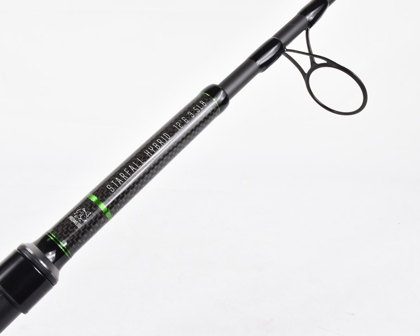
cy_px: 179
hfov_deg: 49.0
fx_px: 460
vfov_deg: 40.1
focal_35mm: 37
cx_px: 182
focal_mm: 20
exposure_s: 1/6
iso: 100
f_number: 20
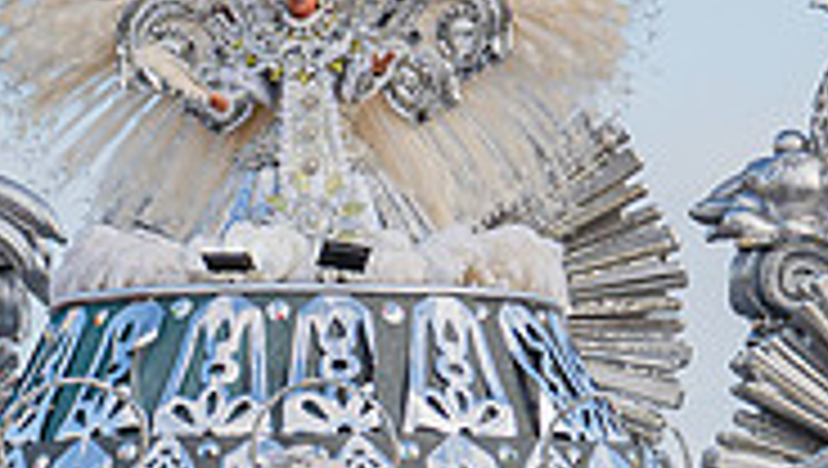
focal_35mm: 478
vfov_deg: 2.6
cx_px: 104
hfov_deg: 4.5
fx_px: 10507
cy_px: 472
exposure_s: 1/1600
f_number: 5.6
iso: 400
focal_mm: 145
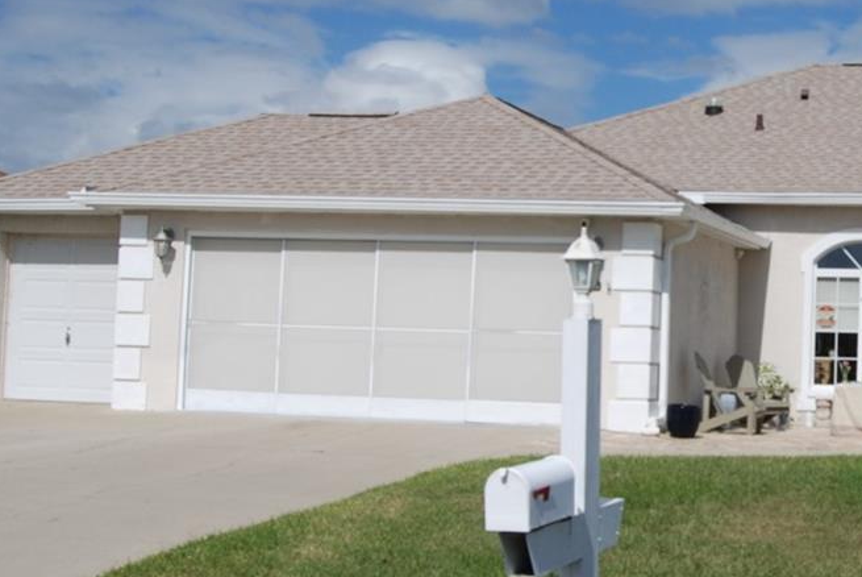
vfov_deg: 20.6
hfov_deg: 29.1
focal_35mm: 66
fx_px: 1582
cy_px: 249
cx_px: 795
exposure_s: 1/400
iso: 100
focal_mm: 18
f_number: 10
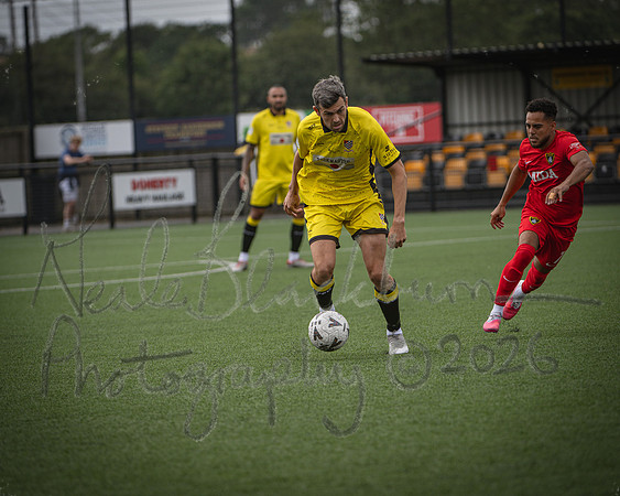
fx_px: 4134
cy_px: 248
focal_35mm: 225
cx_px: 310
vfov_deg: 6.9
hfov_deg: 8.6
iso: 400
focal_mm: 200
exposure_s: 1/1600
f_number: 4
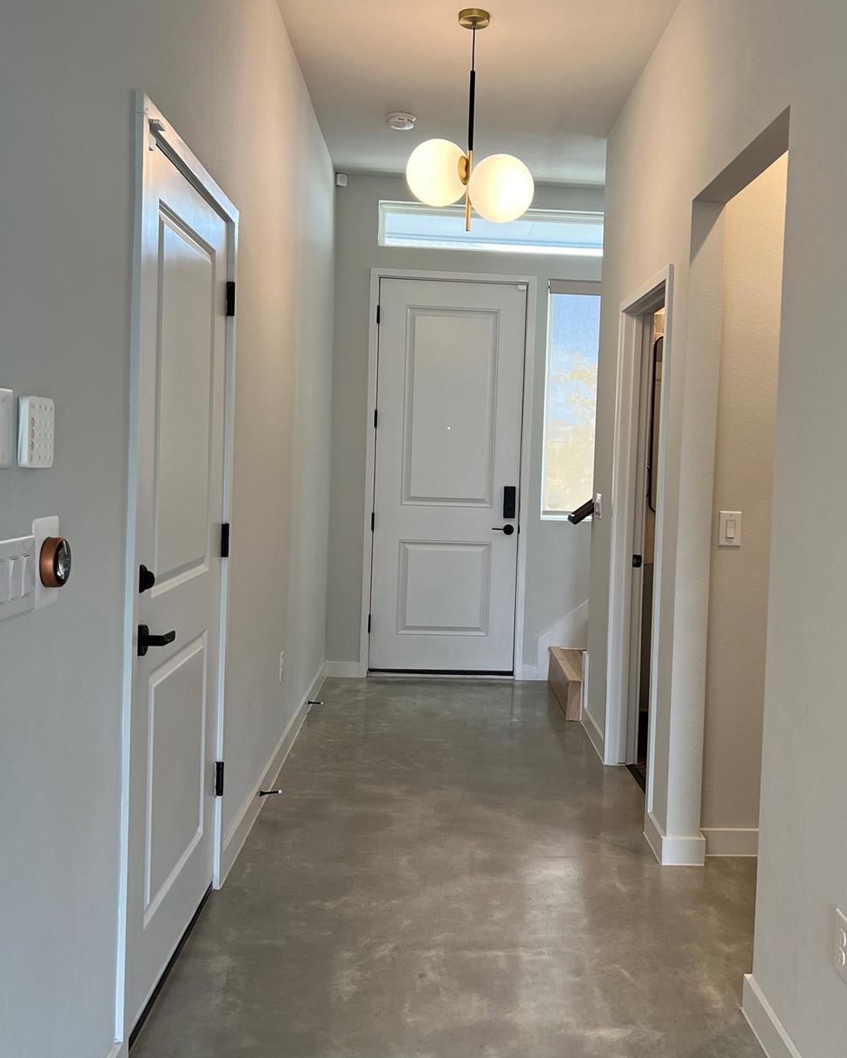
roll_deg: -1.5
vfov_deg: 55.6
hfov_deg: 45.6
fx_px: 1002
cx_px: 495
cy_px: 493
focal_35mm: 32
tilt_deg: -1.9
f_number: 1.5
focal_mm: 5.7
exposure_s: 1/120
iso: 100
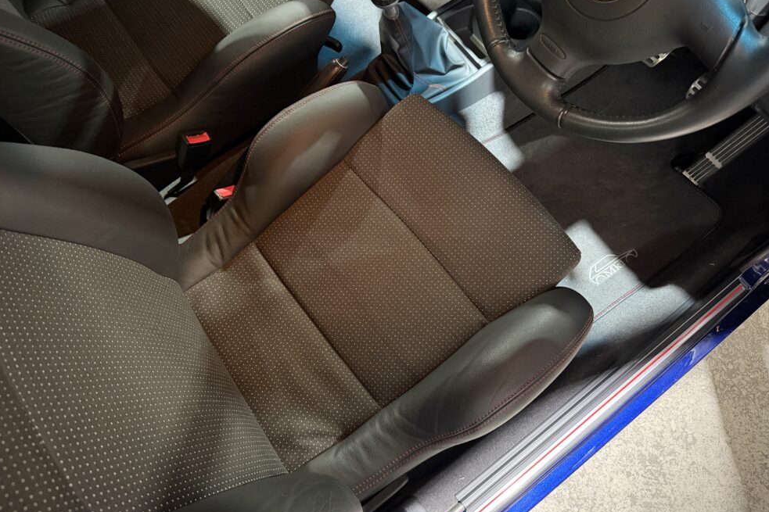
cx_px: 382
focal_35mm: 26
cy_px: 235
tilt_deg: -66.4
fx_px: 555
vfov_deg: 49.5
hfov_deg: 69.4
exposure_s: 1/25
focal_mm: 6.76
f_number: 1.78
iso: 800
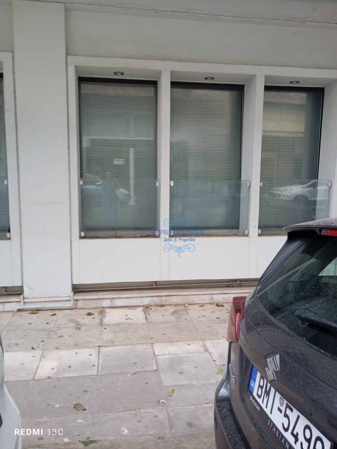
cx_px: 168
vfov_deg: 63.4
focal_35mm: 28
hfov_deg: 49.8
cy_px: 224
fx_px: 363
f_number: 1.8
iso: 121
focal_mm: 4.27
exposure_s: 1/50
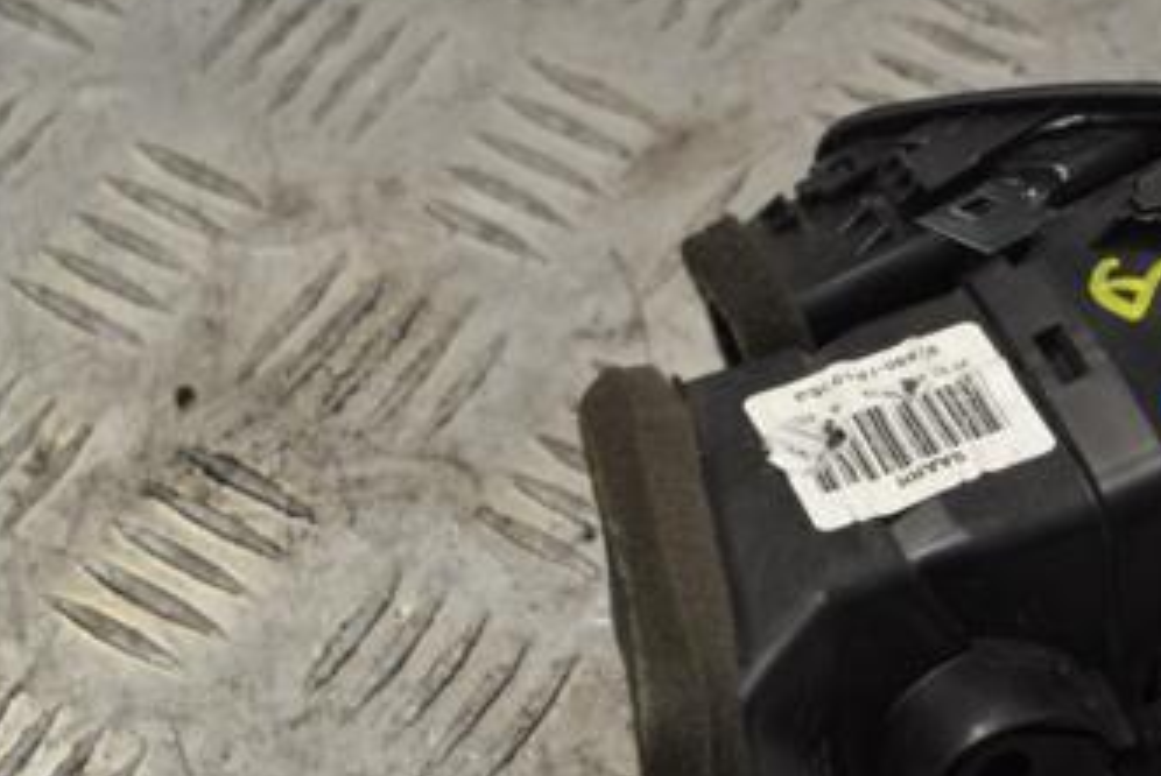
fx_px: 4806
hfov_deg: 13.7
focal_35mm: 149
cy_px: 423
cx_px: 892
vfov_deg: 9.2
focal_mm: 55
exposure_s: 1/100
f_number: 5.6
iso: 400
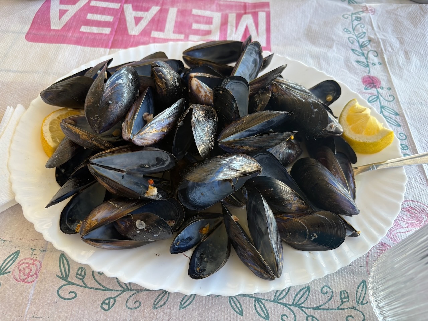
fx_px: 321
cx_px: 214
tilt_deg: -57.0
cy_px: 160
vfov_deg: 53.1
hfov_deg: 67.3
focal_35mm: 26
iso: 64
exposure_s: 1/122
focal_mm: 5.96
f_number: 1.6
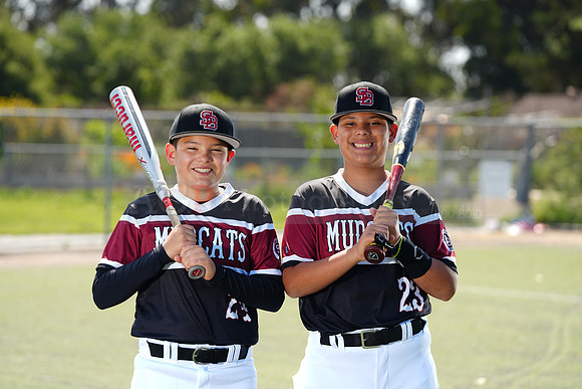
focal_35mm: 144
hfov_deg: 14.2
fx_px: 2328
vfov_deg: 9.5
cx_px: 291
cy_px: 194
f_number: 4.5
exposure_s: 1/250
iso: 64
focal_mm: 144
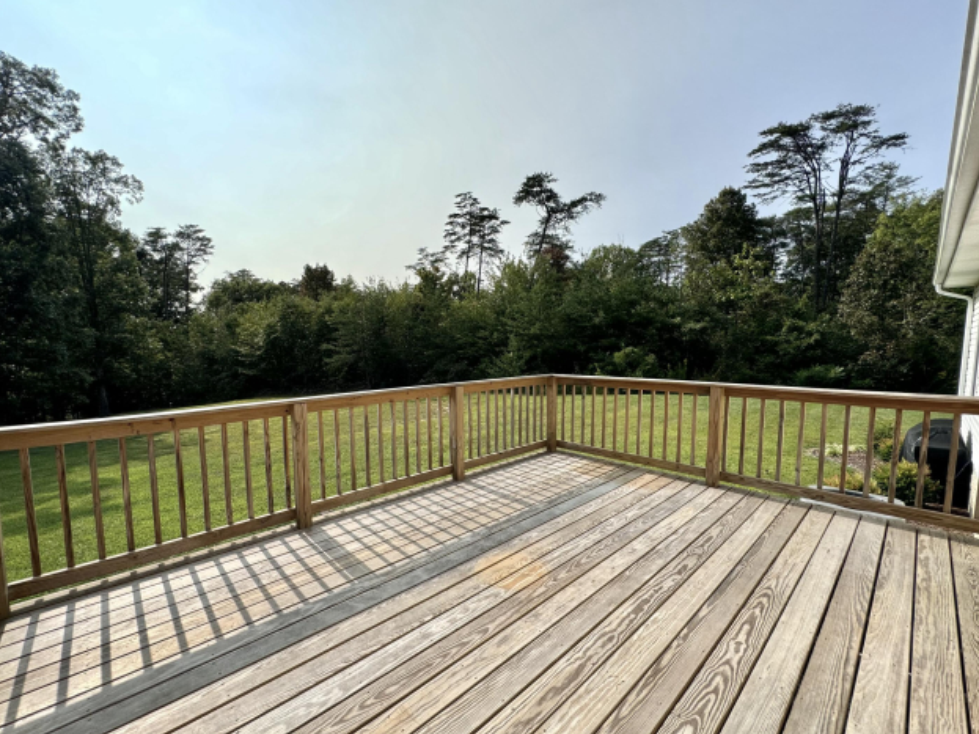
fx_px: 424
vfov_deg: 81.7
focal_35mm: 15
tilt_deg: -6.0
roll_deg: -1.1
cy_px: 387
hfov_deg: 98.1
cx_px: 463
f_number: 2.2
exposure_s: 1/1449
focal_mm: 2.22
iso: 50
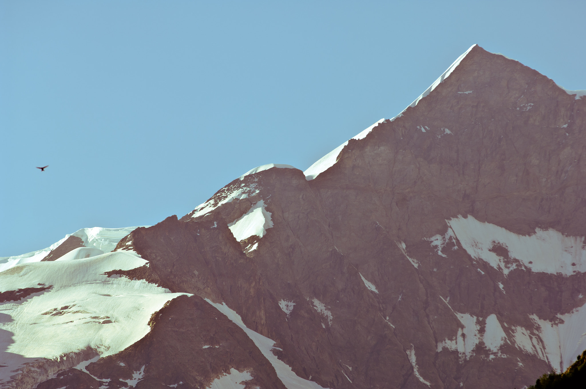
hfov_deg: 6.9
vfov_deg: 4.6
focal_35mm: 300
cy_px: 194
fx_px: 4877
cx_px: 293
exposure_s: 1/640
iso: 100
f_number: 5.6
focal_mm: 200
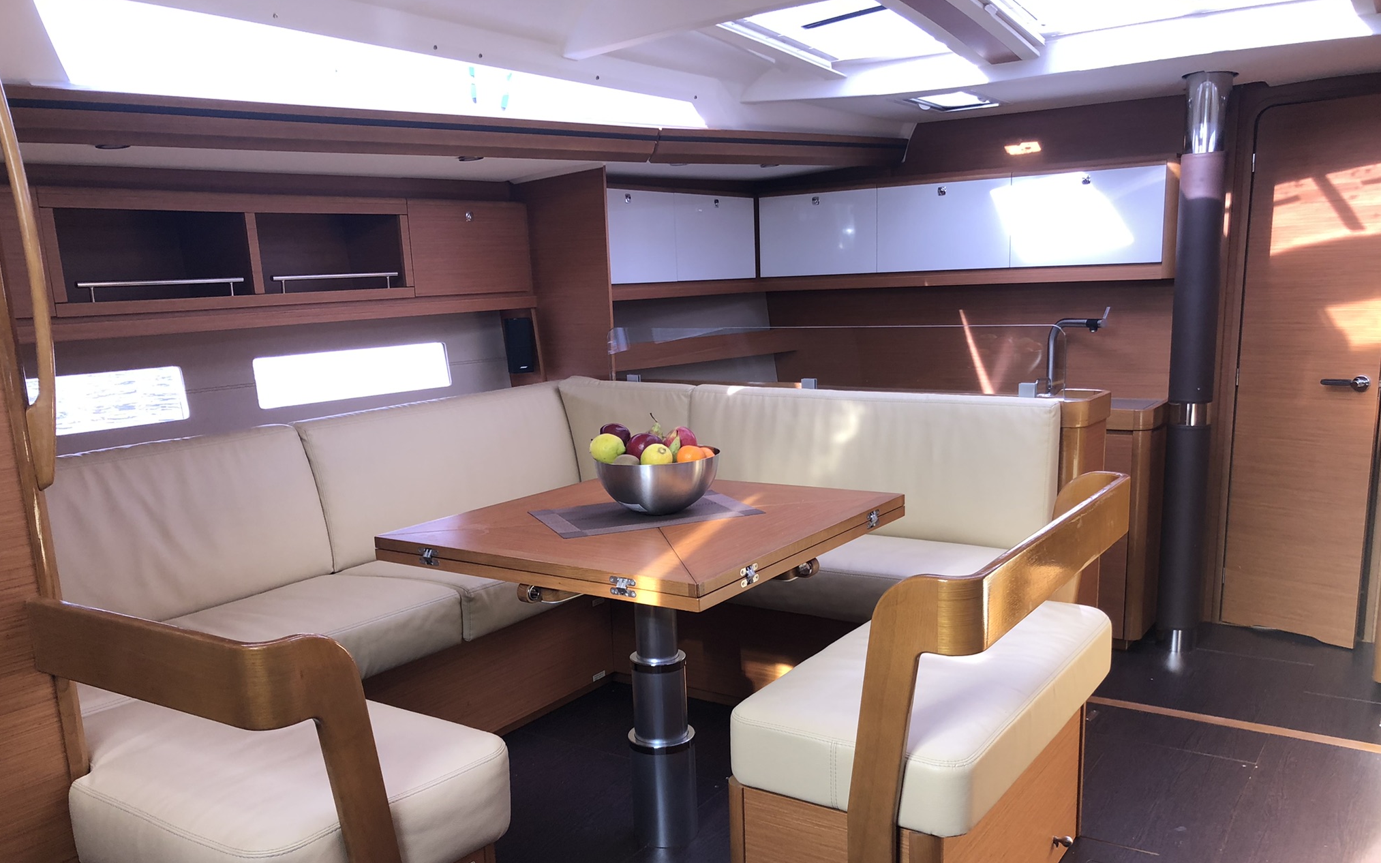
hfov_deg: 62.9
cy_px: 513
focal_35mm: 30
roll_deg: +1.7
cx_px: 695
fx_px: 1129
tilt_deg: -13.3
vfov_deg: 41.7
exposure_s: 1/40
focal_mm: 3.99
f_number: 1.8
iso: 20
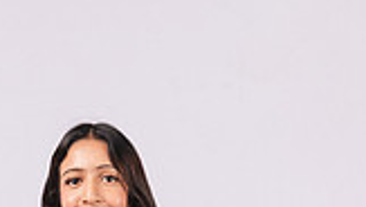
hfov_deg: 20.9
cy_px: 484
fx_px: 981
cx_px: 88
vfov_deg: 10.5
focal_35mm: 101
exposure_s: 1/125
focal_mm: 35
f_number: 5.6
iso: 160
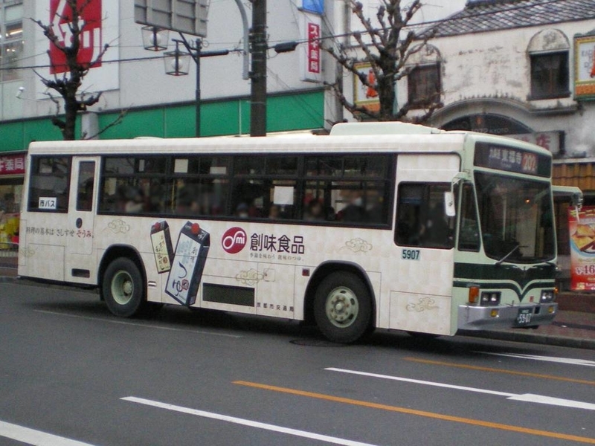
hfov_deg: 49.0
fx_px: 653
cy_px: 223
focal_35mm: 38
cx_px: 298
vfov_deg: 37.7
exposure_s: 1/200
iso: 400
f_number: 3.1
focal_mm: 6.3
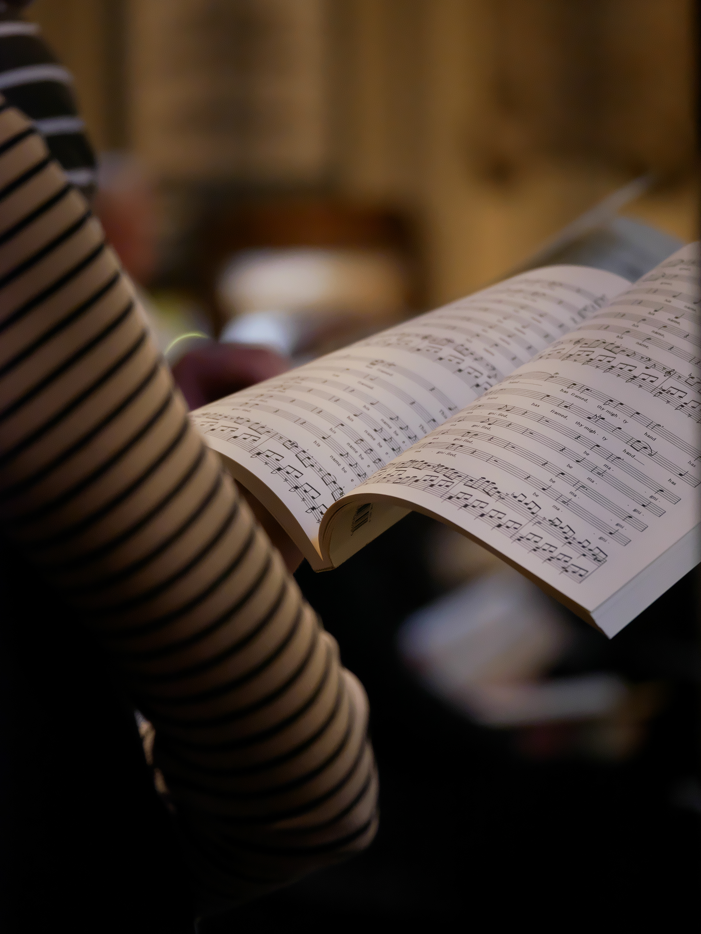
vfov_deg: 9.9
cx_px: 350
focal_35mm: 200
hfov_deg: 7.4
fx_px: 5396
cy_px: 467
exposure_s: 1/250
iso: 3200
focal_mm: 100
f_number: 2.8
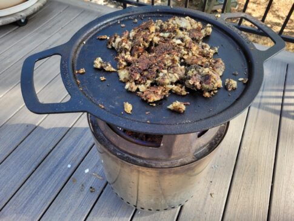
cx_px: 147
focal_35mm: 26
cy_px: 110
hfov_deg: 67.3
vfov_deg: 53.1
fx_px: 221
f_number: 1.8
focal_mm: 5.4
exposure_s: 1/276
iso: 40
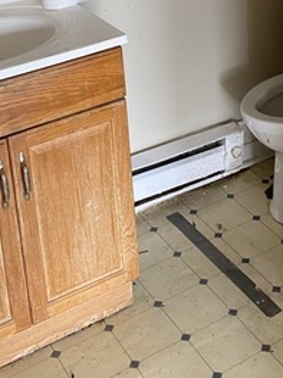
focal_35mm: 66
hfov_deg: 22.1
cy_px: -27
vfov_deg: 27.2
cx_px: 208
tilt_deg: -14.5
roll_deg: +2.8
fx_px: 720
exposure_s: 1/60
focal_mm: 4.25
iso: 250
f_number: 1.8
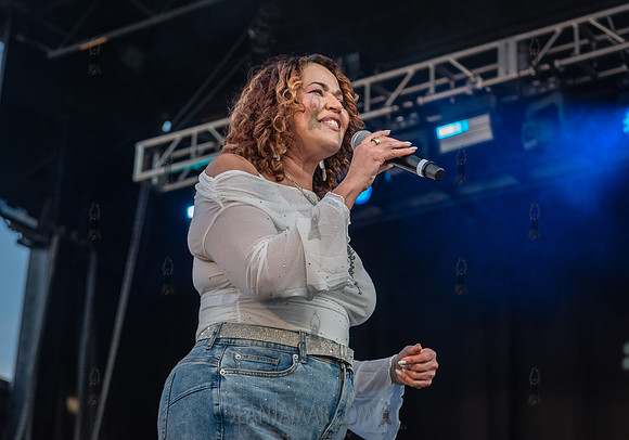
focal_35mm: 80
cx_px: 328
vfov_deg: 17.7
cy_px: 212
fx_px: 1412
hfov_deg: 25.1
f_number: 4
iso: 1000
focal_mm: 70
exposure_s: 1/2000
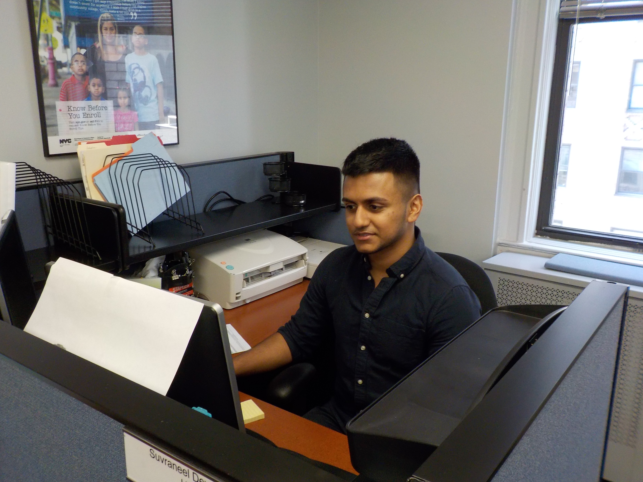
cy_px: 241
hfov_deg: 60.0
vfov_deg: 46.8
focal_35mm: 30
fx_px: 557
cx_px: 322
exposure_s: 1/30
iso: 250
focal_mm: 4.1
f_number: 3.3
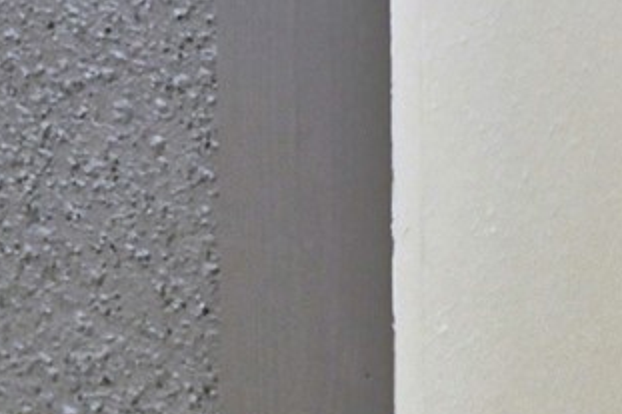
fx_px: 1692
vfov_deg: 9.9
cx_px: 1268
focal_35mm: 98
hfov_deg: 16.0
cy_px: -894
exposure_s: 1/6
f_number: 8
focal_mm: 14
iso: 400
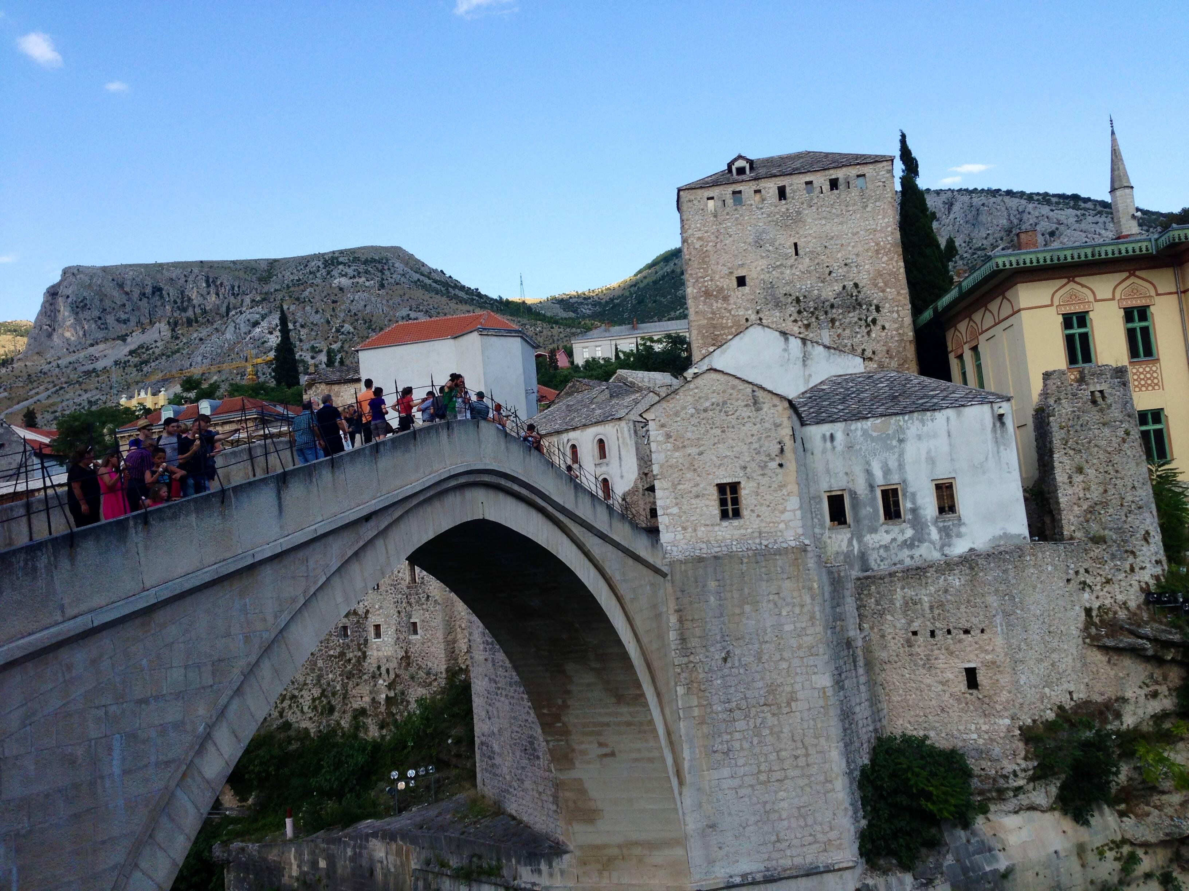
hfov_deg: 55.4
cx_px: 594
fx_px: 1133
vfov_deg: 42.9
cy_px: 446
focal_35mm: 33
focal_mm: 4.13
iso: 50
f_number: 2.4
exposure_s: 1/695
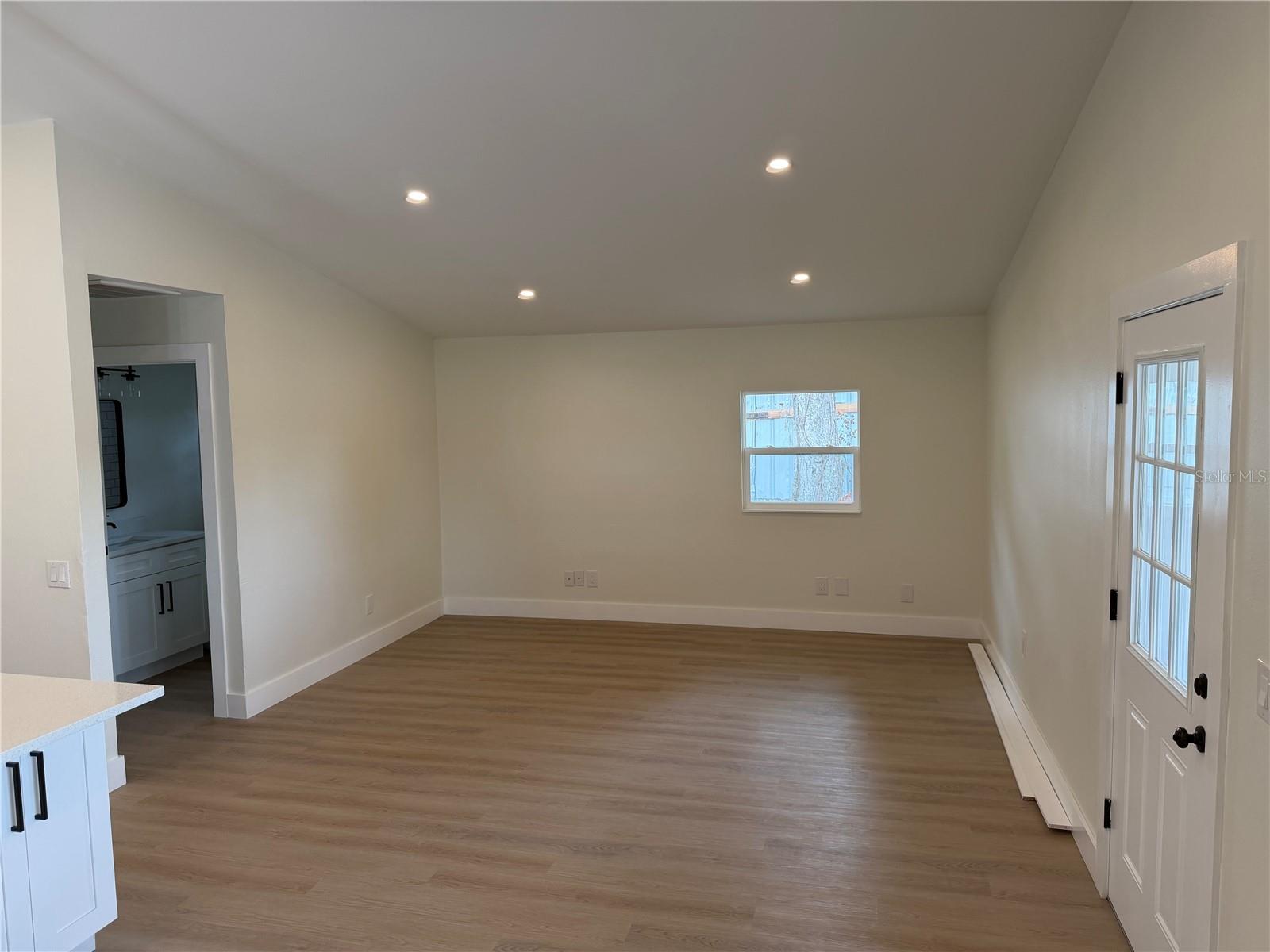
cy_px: 476
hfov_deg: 71.6
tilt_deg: -4.7
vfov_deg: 56.8
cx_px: 635
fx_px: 881
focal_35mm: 24
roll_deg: +1.3
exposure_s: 1/156
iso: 100
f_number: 1.78
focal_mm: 6.76
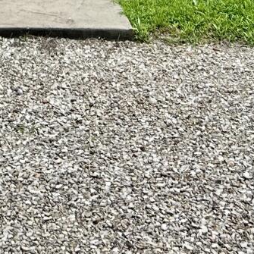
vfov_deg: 10.8
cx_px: -3
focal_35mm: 137
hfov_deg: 12.6
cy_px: -359
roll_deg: +0.5
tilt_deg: +3.9
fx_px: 1137
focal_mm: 5.7
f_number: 1.5
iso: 50
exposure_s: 1/894
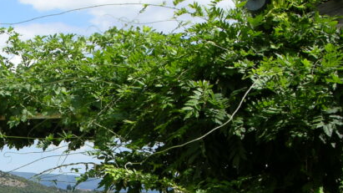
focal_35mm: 95
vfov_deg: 12.6
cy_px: 202
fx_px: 864
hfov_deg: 21.6
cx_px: -7
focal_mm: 8.9
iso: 50
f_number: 6.3
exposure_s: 1/204
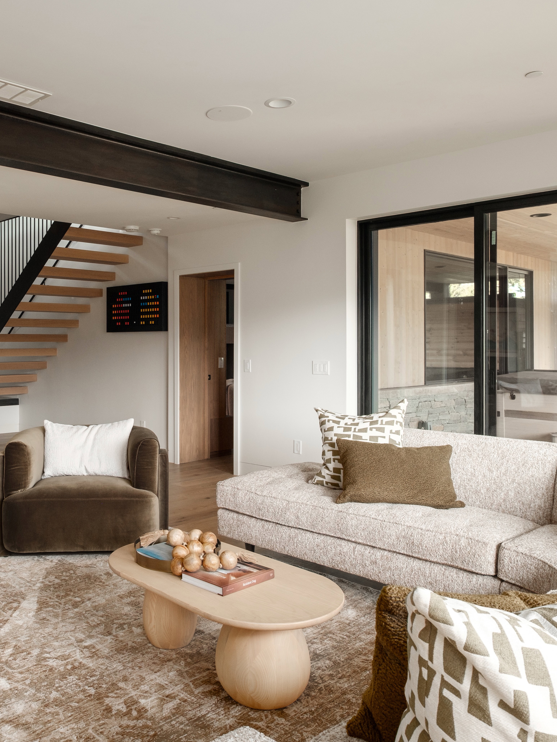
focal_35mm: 29
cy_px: 370
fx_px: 622
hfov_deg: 47.2
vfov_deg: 61.7
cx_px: 173
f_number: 5.6
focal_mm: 13.2
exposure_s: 1/100
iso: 400
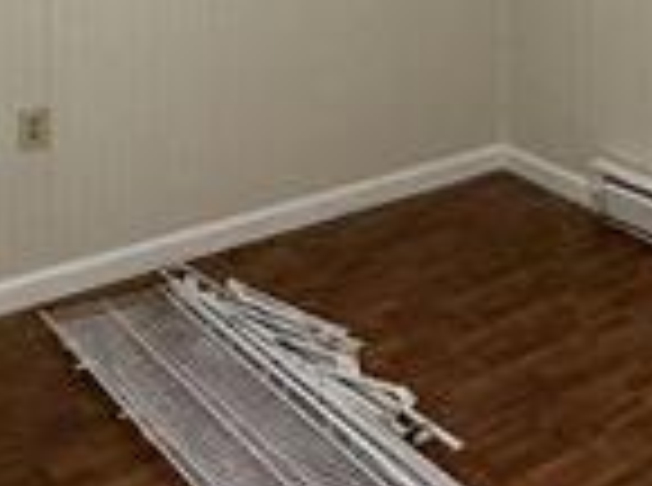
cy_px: -184
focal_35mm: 62
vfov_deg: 20.9
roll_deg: -0.2
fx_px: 1165
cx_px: 706
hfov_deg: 28.6
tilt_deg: -2.7
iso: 500
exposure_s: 1/60
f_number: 2.2
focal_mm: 2.22
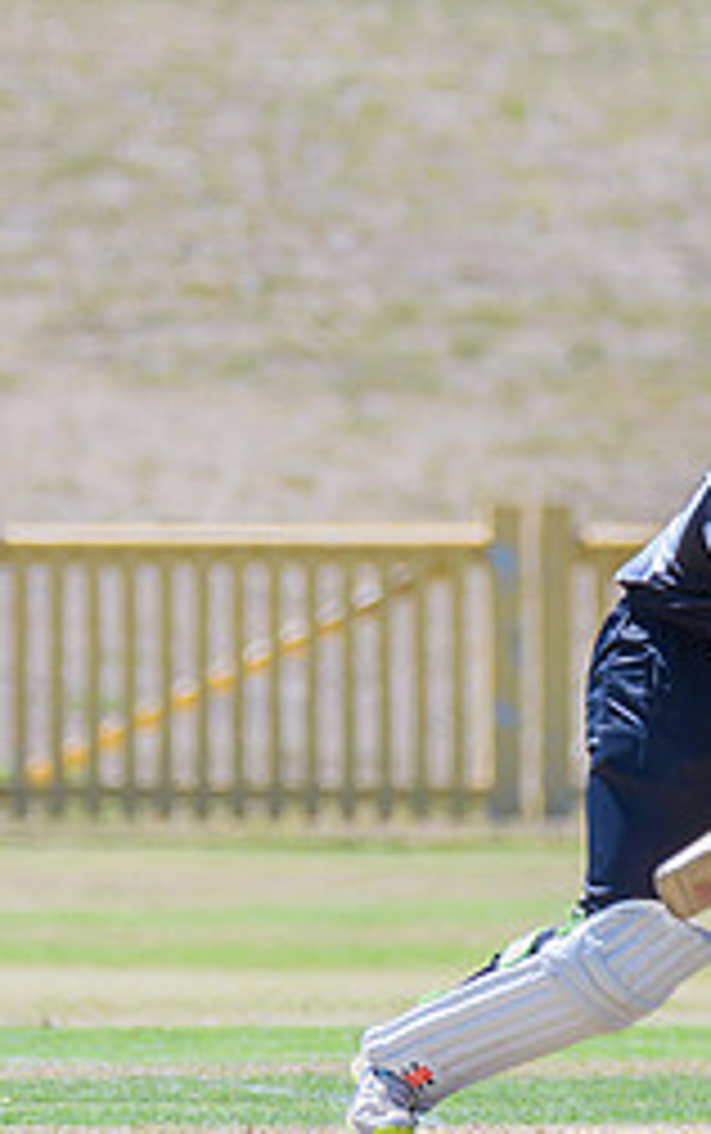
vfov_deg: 1.5
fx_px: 44265
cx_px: 364
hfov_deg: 0.9
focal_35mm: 1431
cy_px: 565
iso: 400
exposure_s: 1/1000
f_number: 6
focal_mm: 400
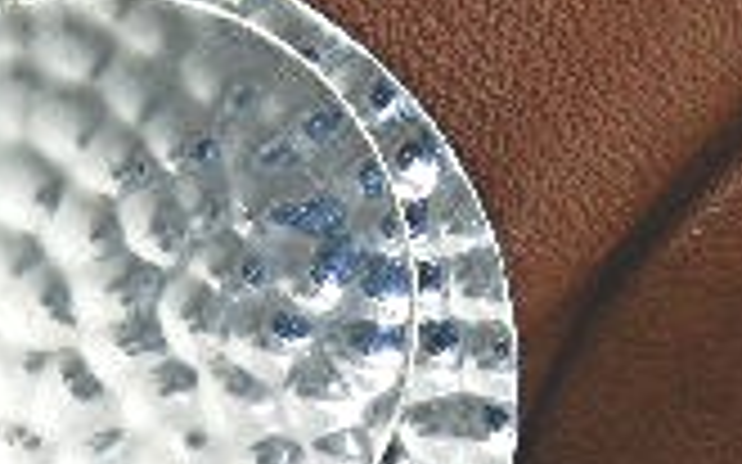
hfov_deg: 8.7
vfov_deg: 5.4
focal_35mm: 242
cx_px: 166
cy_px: 482
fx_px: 4892
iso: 200
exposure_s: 1/31.1
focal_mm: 10.6
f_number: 4
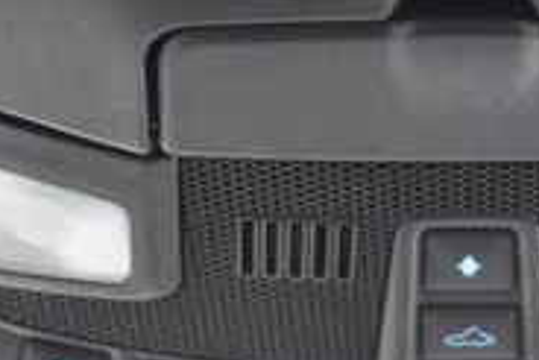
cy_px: -12
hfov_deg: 16.1
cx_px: 510
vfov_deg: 10.9
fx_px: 1873
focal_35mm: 125
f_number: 4.5
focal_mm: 24
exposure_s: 1/15
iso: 1600
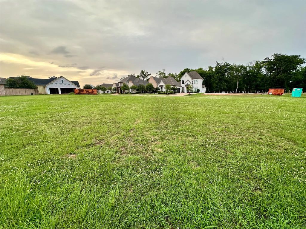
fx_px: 124
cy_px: 114
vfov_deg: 85.7
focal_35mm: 14
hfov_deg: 102.1
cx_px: 153
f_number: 2.2
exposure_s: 1/99
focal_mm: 2.22
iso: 64
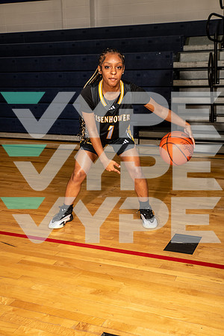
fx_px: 429
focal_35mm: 46
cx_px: 112
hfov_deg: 29.2
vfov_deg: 42.7
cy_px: 168
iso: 400
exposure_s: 1/320
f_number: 7.1
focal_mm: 46
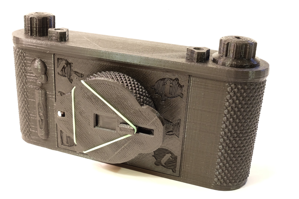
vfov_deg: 35.0
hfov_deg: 50.7
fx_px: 316
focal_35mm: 38
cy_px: 105
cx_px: 141
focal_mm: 23
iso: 800
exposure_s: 1.3
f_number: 9
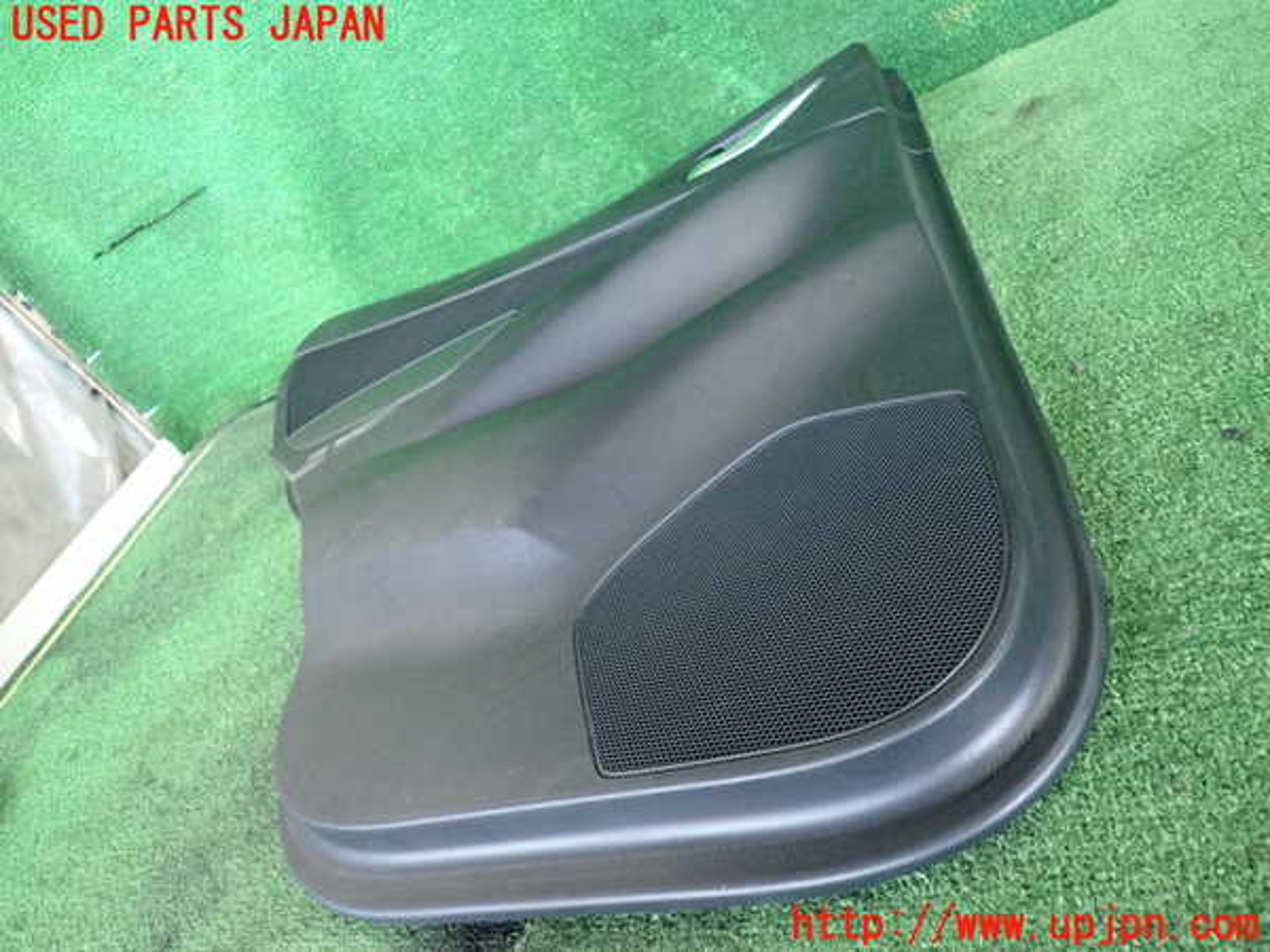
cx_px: 635
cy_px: 476
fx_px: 917
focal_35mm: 25
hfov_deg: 69.4
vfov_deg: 54.9
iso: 1250
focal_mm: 4.5
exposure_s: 1/125
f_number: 2
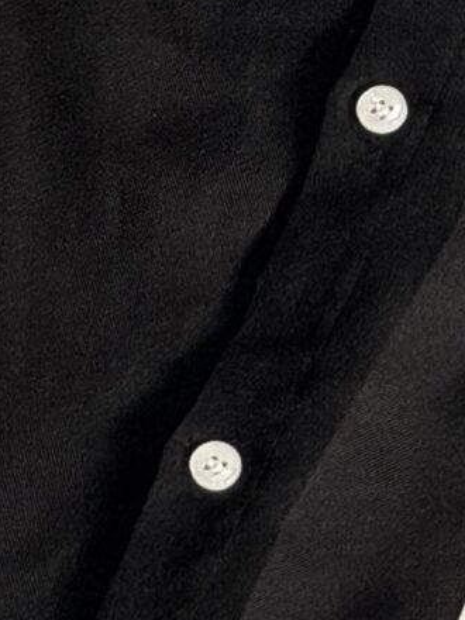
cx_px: -502
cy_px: -56
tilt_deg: -56.6
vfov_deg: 7.1
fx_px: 4997
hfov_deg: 5.2
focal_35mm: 279
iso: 100
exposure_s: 1/100
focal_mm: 6.76
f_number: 1.78
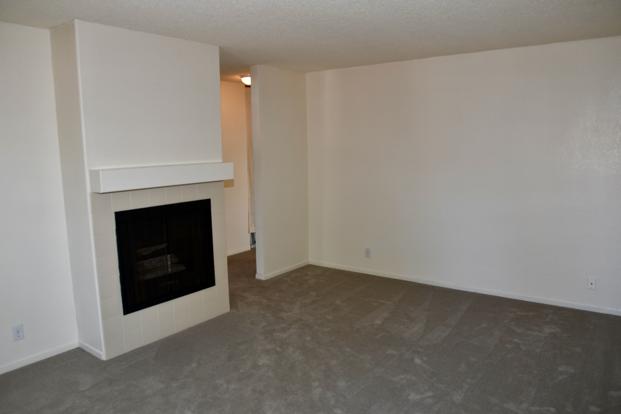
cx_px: 313
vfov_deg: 51.3
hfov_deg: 71.5
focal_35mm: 25
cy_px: 213
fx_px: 431
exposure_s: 1/60
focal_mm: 16
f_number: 5
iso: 200
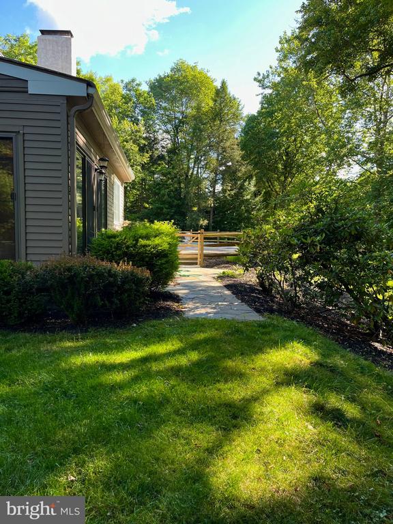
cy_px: 262
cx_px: 196
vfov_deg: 67.3
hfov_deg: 53.1
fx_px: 394
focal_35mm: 26
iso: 40
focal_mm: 5.1
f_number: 1.6
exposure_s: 1/225
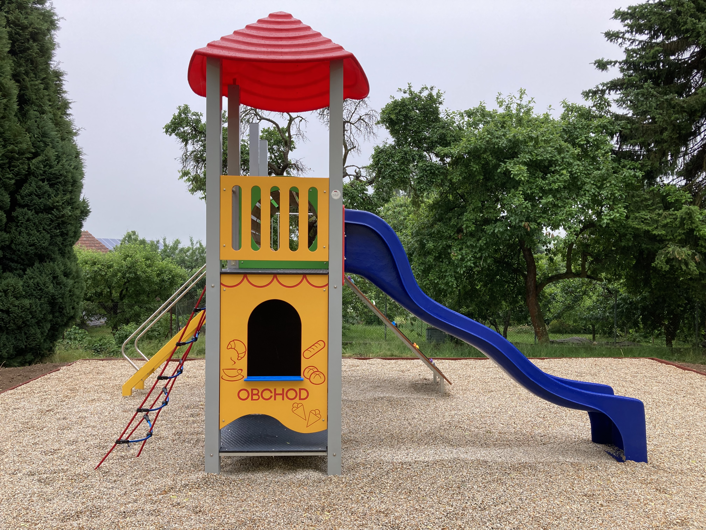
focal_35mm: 28
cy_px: 265
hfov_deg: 63.4
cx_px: 353
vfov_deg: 49.7
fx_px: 571
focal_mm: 3.99
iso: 25
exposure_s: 1/121
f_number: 1.8
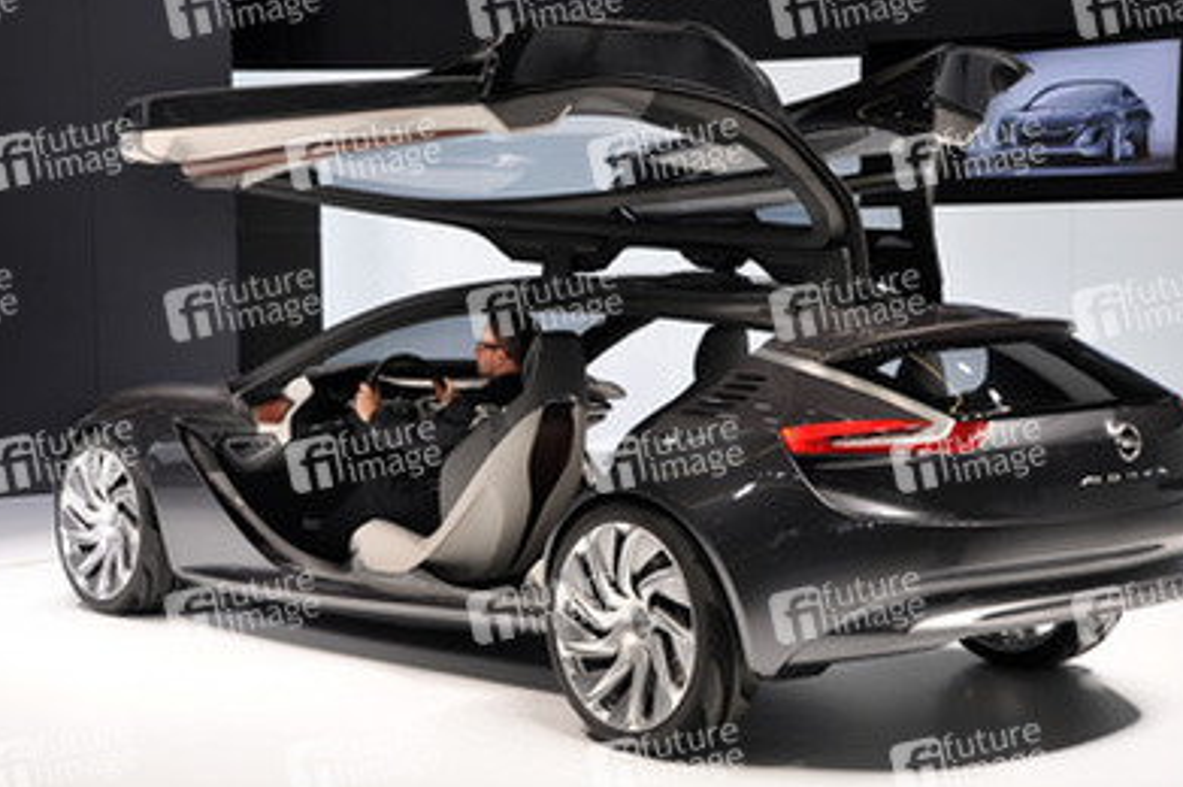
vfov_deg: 22.4
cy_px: 381
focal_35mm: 61
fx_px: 1989
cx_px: 585
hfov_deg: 33.1
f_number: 5.6
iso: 400
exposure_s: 1/125
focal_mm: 35
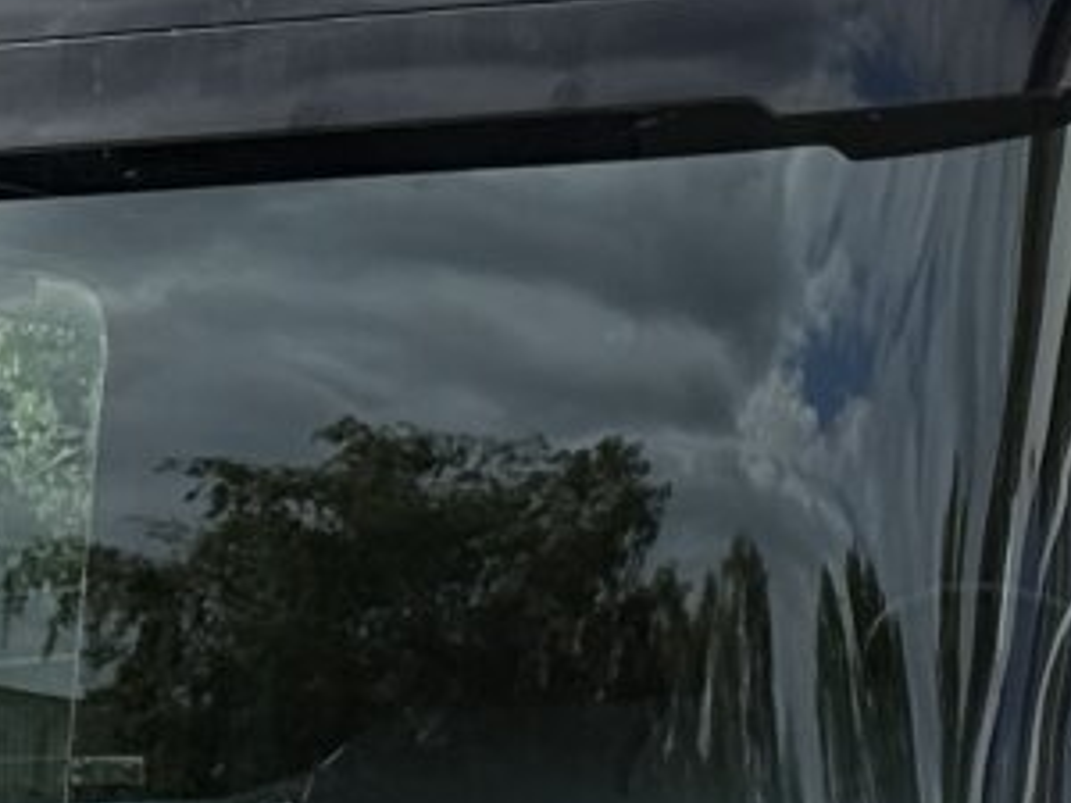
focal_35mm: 256
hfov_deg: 7.6
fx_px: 7920
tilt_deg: +2.1
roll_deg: -0.7
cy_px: 1135
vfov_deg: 5.8
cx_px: 1399
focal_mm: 6.76
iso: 100
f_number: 1.78
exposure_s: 1/4587
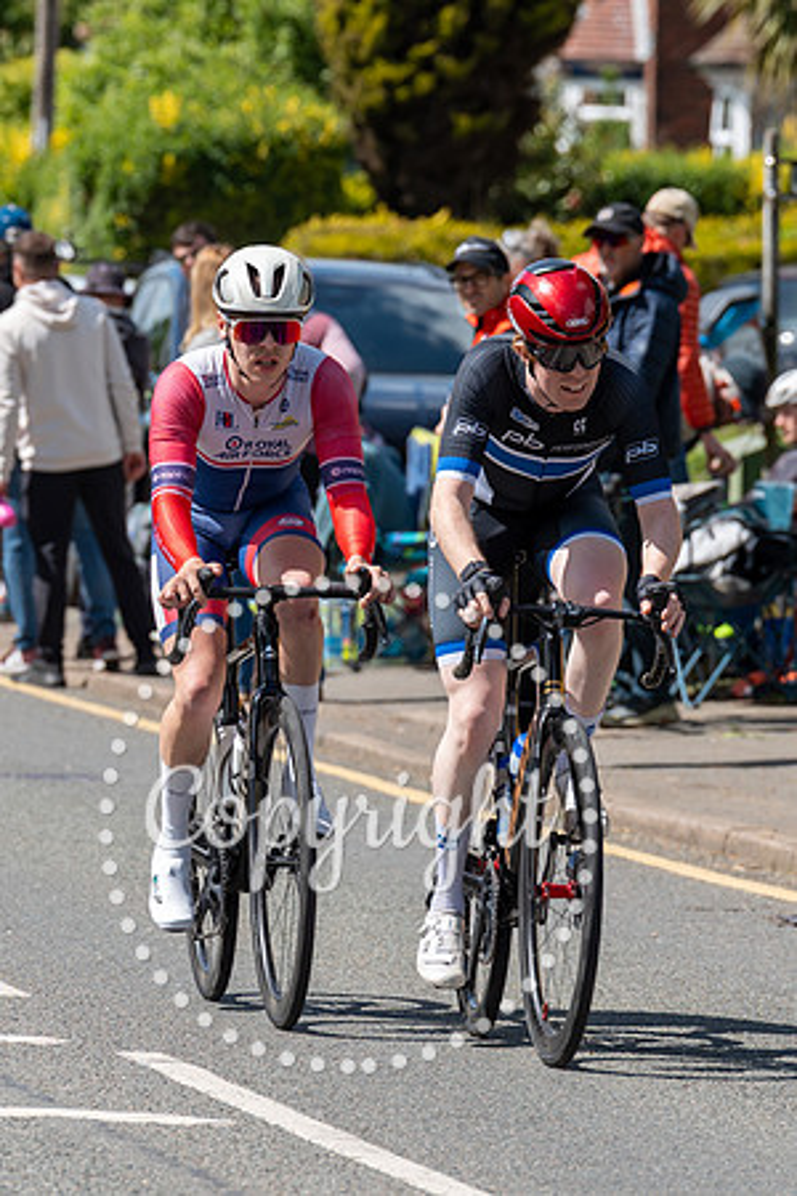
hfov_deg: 3.8
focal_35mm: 360
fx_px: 11945
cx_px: 175
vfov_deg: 5.7
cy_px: 479
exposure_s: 1/1000
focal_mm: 200
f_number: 5.6
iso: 250
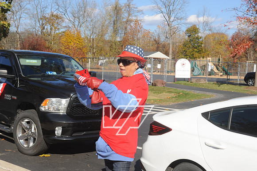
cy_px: 86
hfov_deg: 39.6
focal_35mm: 50
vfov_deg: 27.0
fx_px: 357
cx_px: 128
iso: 200
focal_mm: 50
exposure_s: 1/200
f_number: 11
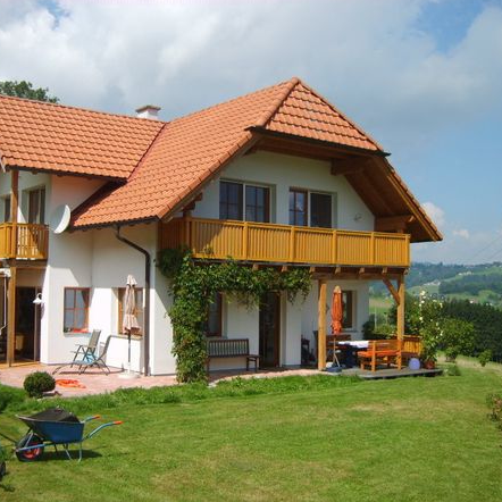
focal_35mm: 42
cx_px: 215
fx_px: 689
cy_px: 250
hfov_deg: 39.9
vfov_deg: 40.0
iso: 50
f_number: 7.1
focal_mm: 7.4
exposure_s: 1/250
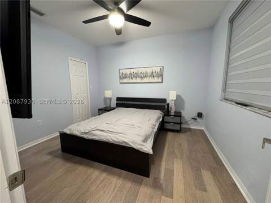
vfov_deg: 85.7
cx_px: 136
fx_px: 110
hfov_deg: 102.1
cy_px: 102
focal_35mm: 14
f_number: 2.2
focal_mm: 2.22
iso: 400
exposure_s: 1/60
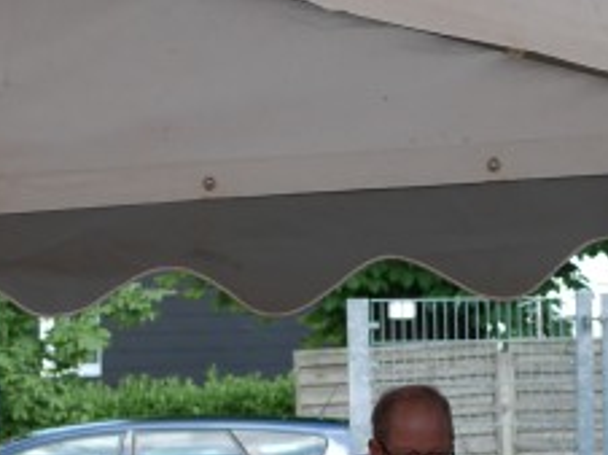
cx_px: 581
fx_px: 3983
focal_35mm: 227
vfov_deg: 6.5
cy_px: 557
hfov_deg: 8.7
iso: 125
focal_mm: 25
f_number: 2.8
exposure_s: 1/320
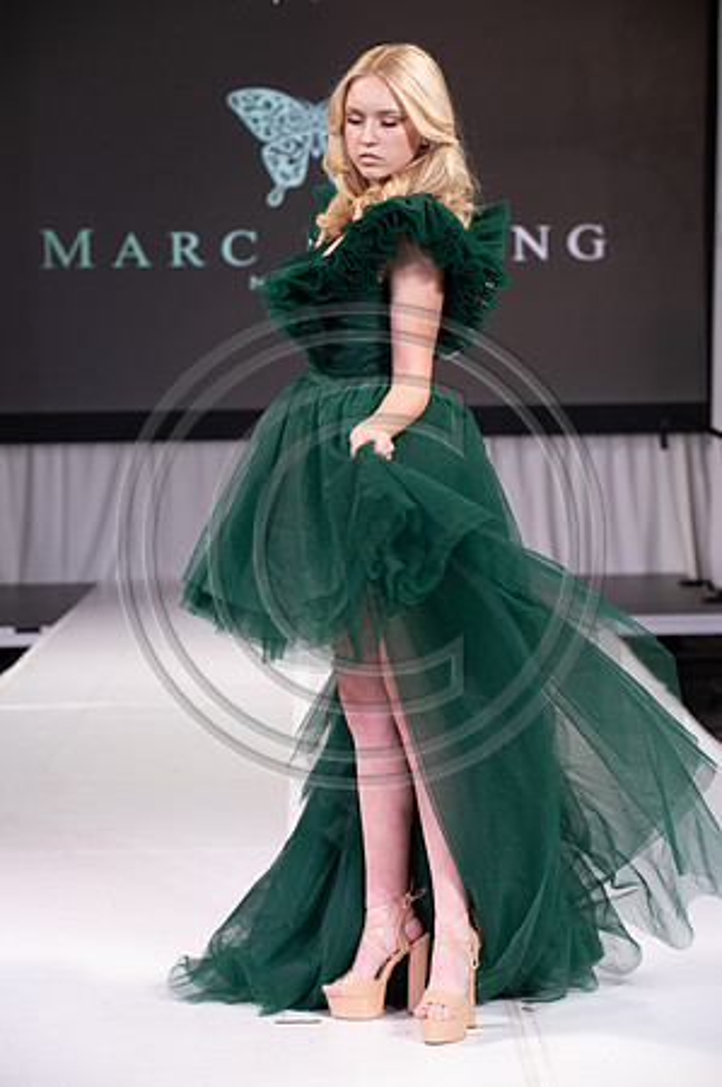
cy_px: 544
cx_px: 361
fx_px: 2955
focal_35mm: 98
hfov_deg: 13.9
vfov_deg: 20.8
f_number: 5.6
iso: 2000
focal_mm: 98
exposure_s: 1/400
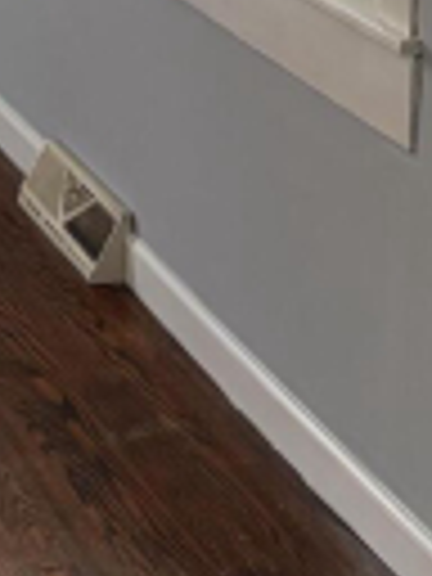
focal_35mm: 135
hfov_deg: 10.8
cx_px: -99
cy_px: -277
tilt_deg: -7.9
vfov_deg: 13.8
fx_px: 2246
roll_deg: -1.7
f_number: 1.6
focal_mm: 5.96
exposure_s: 1/181
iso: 125
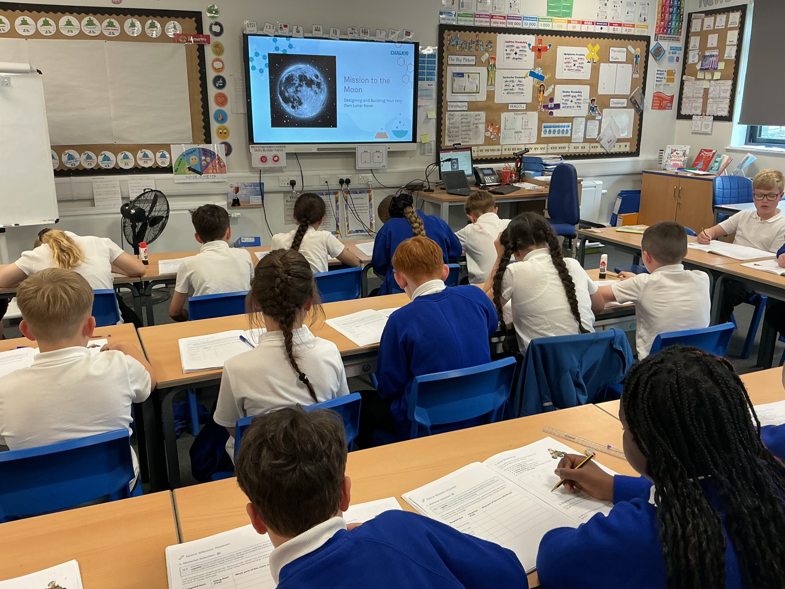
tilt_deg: -17.2
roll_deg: -0.4
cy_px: 294
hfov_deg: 61.7
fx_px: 658
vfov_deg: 48.2
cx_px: 392
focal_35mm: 29
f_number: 1.8
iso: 64
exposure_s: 1/50
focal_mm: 3
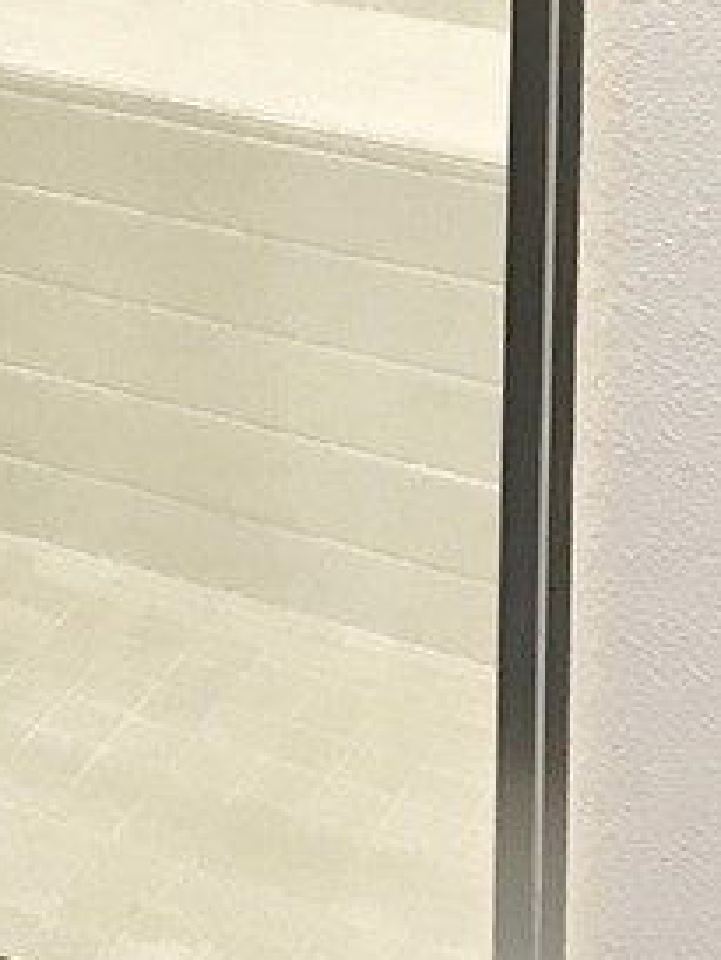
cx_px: -383
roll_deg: -0.2
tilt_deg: -3.2
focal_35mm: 105
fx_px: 2914
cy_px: -608
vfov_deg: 16.5
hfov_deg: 13.3
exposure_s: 1/30
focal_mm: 3.99
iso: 20
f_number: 1.8
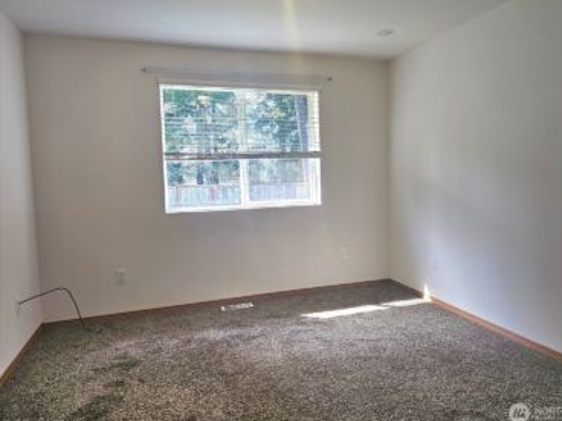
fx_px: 406
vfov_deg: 54.9
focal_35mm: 25
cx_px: 302
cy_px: 200
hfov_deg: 69.3
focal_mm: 6.3
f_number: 1.7
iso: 80
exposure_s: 1/120
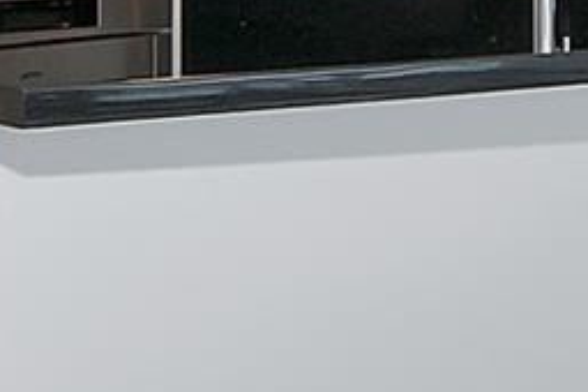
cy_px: -88
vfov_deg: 11.8
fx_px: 1846
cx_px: 570
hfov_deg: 17.7
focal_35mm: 113
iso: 200
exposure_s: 1/50
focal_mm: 12
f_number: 5.6
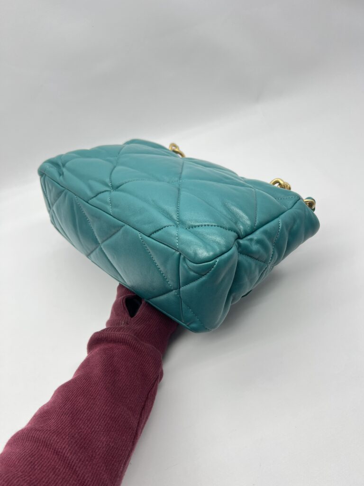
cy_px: 243
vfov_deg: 67.3
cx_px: 182
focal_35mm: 26
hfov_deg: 53.1
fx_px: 365
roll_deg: +12.5
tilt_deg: -42.2
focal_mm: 5.7
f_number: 1.5
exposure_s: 1/100
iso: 40
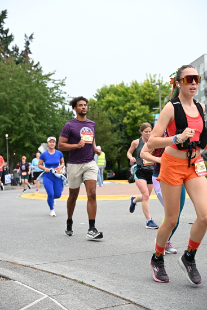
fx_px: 491
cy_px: 155
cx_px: 104
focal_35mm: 57
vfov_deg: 35.0
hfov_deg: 23.8
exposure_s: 1/800
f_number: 4
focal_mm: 57
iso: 1600
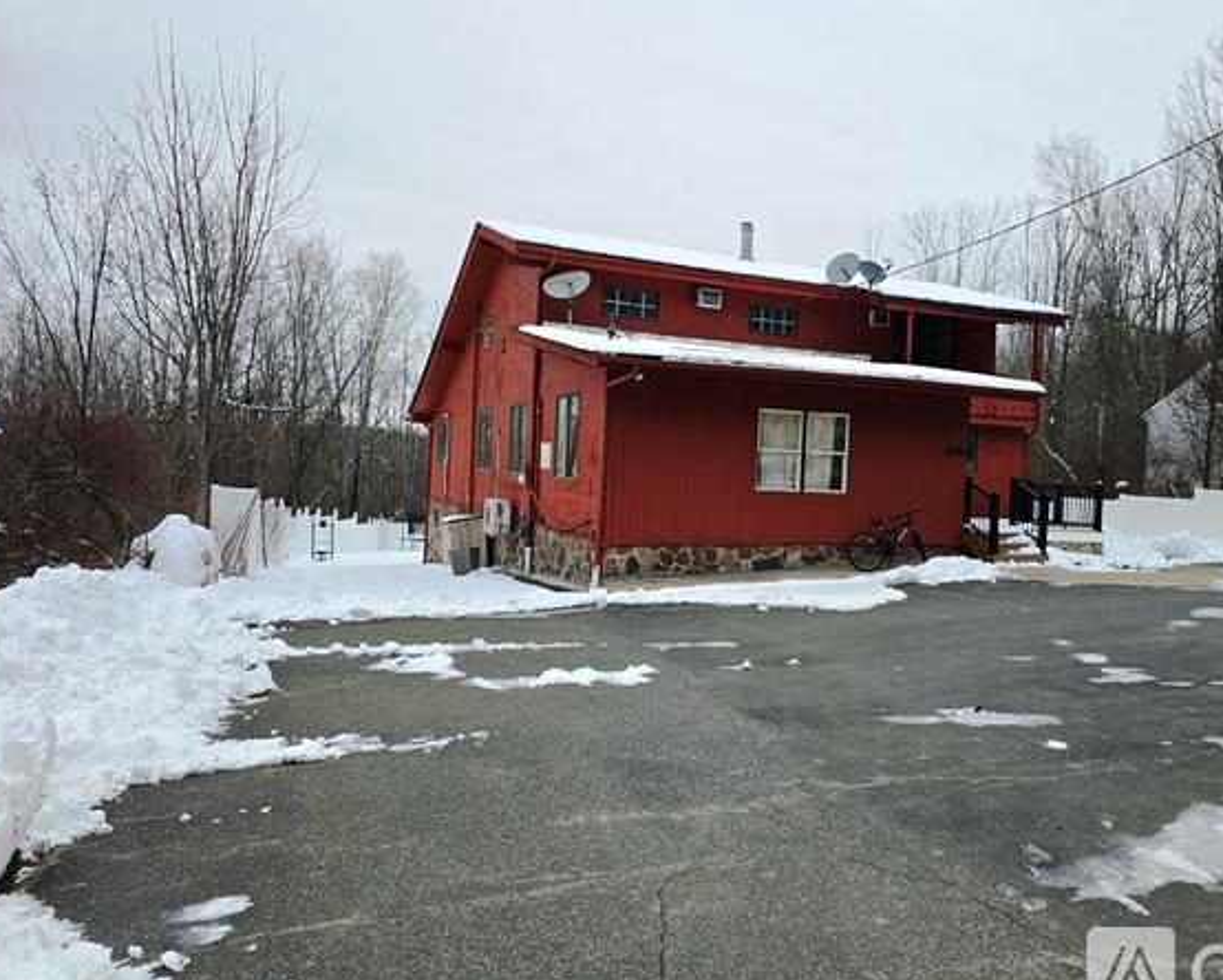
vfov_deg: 53.2
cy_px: 464
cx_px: 708
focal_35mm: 27
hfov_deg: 63.7
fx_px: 978
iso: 320
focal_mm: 6.3
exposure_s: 1/120
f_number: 1.7
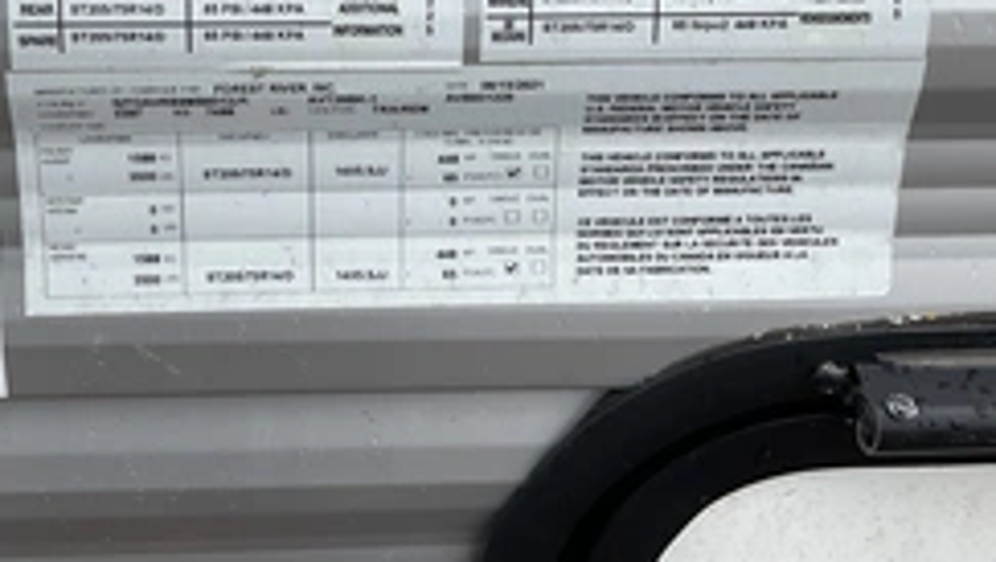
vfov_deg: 22.2
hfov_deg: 39.4
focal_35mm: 52
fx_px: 1374
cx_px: 344
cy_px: -8
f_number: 1.8
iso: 25
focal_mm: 3
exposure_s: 1/478
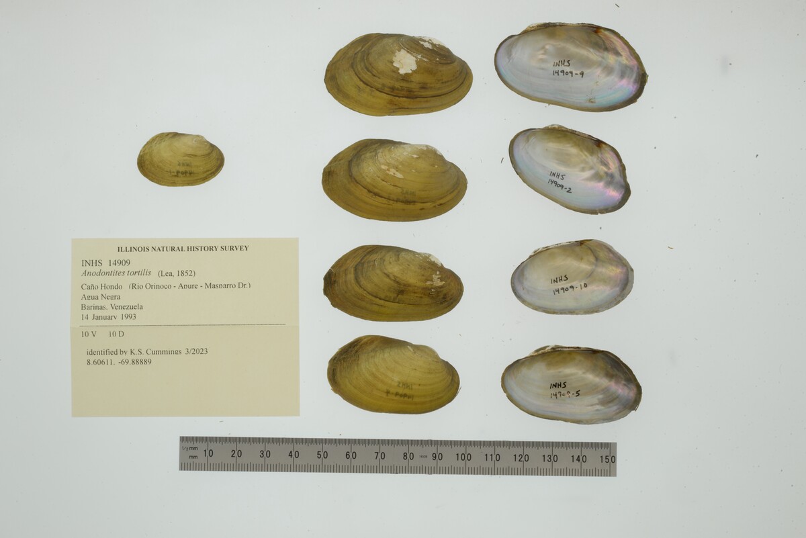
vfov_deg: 22.6
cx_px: 403
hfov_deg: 33.4
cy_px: 269
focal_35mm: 60
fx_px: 1344
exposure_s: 1/13
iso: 100
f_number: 32
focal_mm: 60
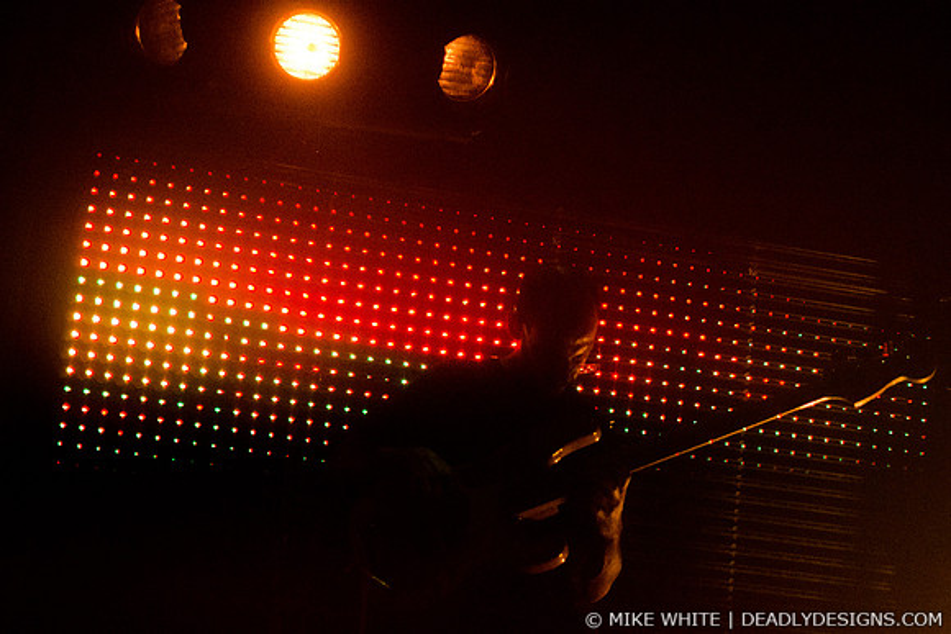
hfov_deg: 28.1
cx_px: 476
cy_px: 317
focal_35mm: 72
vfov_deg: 18.9
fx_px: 1902
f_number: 2.8
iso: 3200
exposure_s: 1/1000
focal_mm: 48
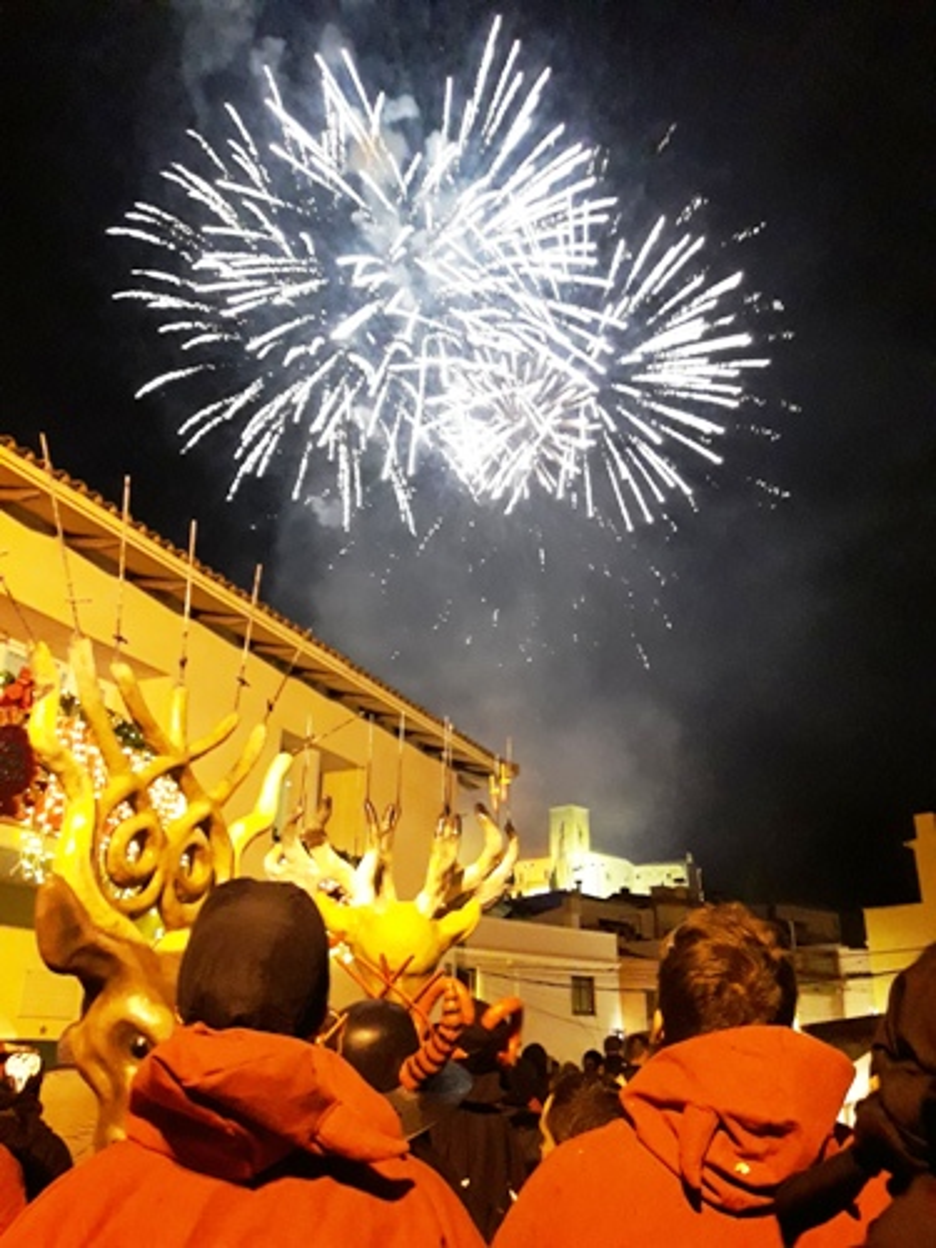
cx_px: 468
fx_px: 1009
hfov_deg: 49.7
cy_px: 624
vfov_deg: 63.4
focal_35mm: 28
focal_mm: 3.7
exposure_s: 1/17
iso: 500
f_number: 1.9
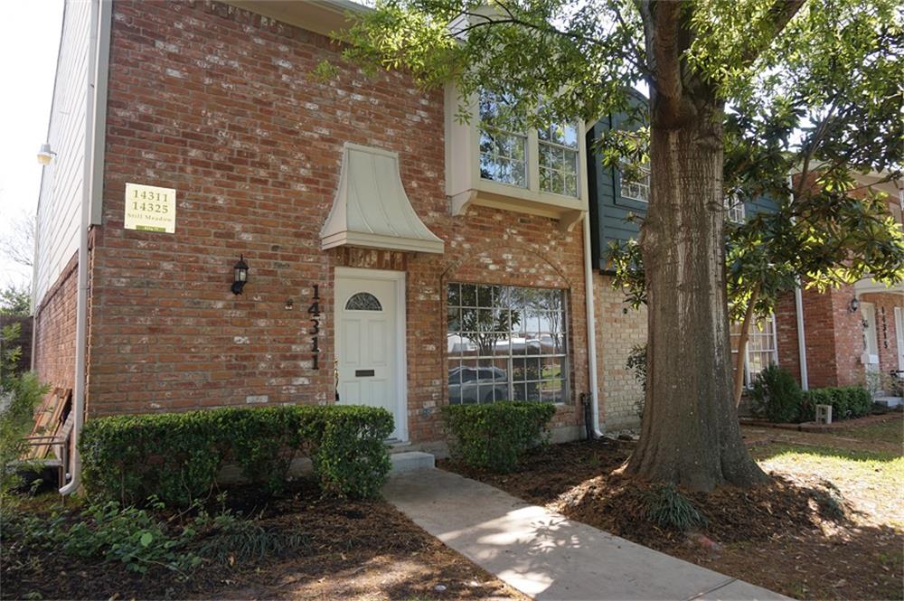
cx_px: 452
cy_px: 300
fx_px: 602
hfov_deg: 73.8
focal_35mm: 24
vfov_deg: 53.1
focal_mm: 16
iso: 100
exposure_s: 1/80
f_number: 5
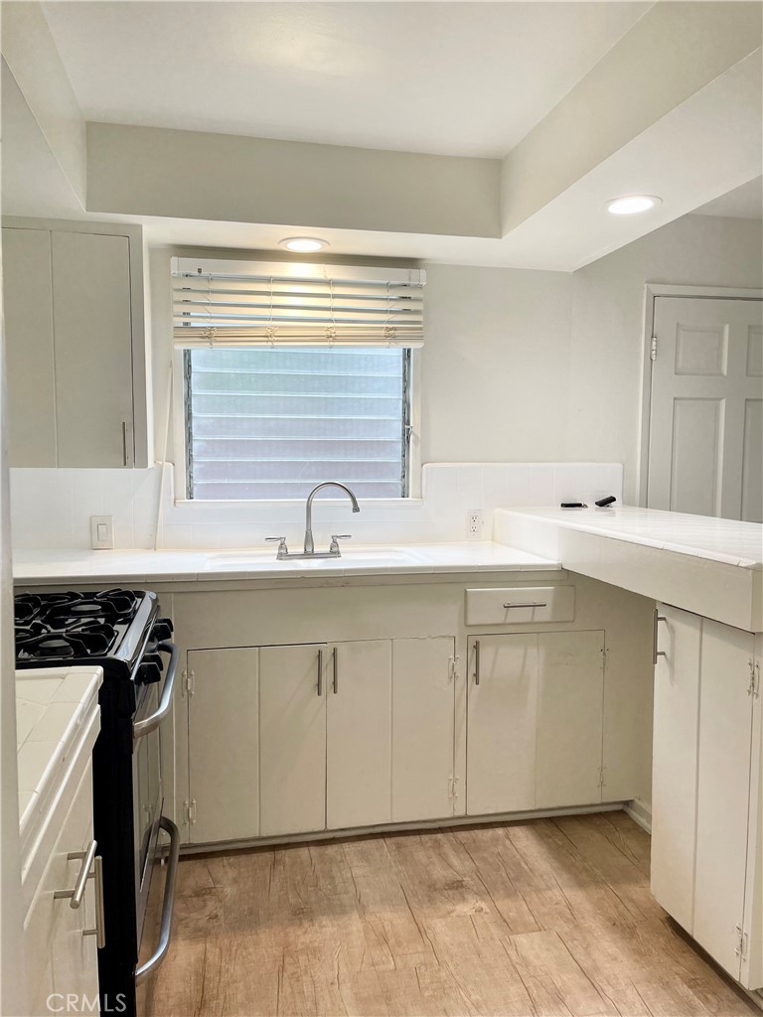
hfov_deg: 53.1
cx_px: 382
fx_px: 764
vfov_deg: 67.3
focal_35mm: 26
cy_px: 508
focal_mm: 5.1
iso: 64
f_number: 1.6
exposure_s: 1/120
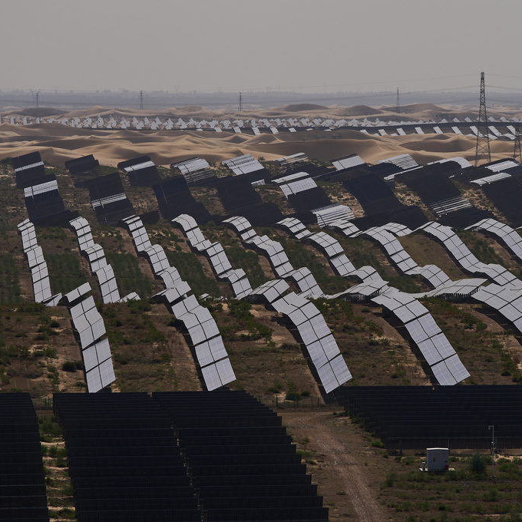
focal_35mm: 384
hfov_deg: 4.6
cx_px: 360
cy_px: 261
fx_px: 6551
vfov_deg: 4.6
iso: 100
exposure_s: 1/4000
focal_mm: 200
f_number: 4.5
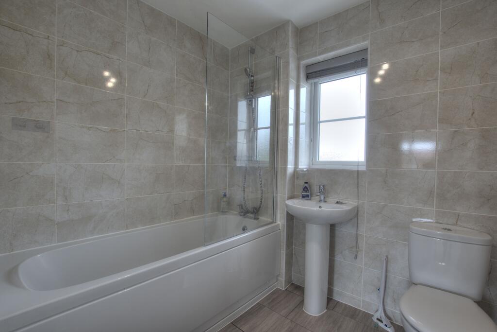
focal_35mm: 15
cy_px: 166
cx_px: 248
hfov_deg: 100.4
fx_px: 207
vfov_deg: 77.3
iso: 400
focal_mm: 10
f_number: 8
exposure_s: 1/15
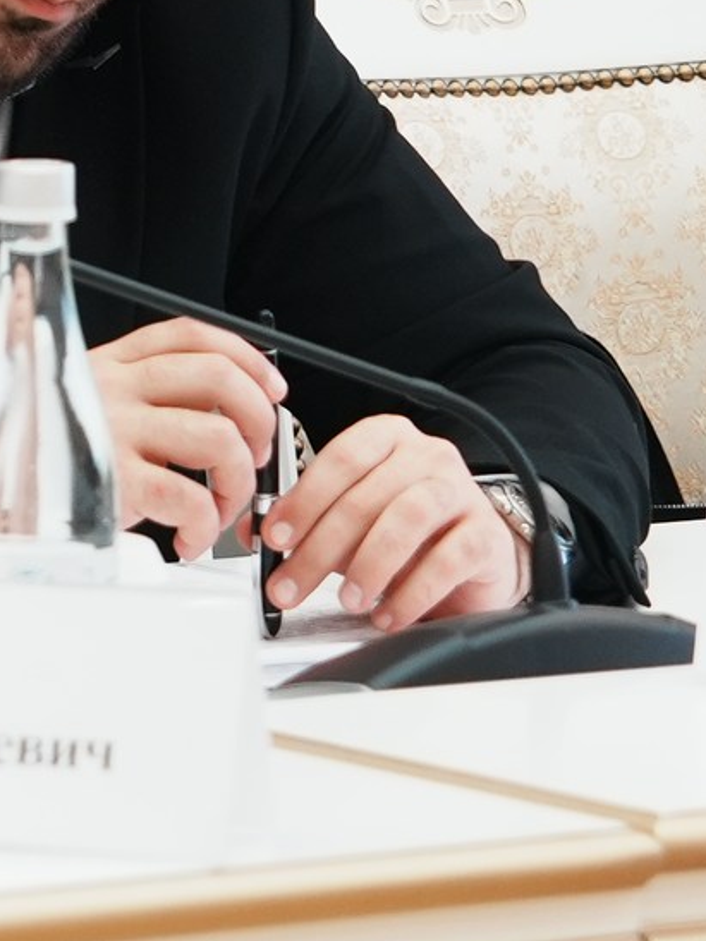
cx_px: -1237
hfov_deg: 3.1
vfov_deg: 4.2
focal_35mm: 472
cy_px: 18
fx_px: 12835
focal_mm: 70
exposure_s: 1/100
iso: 500
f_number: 2.8
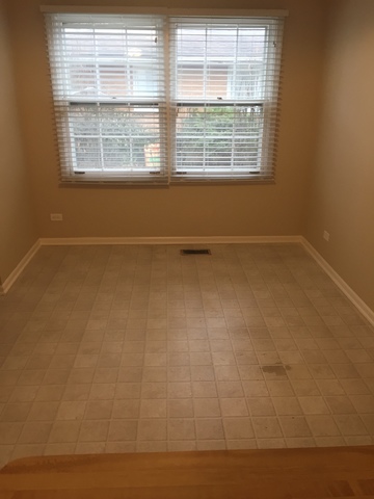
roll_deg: -0.3
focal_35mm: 29
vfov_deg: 61.7
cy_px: 250
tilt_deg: -21.4
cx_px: 187
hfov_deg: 48.2
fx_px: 418
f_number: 2.2
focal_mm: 4.15
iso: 32
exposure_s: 1/30
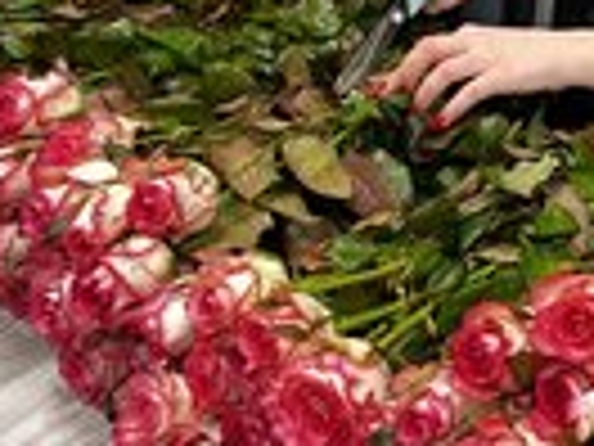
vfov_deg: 18.9
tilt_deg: -17.5
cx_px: 716
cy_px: -104
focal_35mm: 73
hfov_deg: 24.2
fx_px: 1253
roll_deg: -2.9
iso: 500
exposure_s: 1/50
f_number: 1.78
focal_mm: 6.86
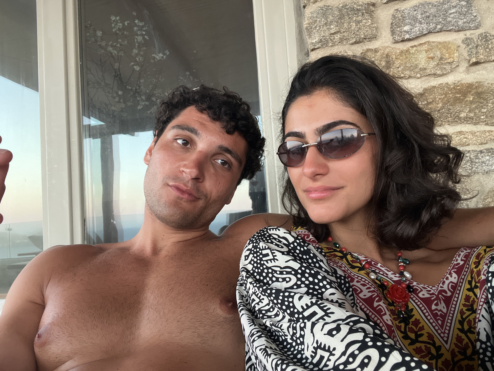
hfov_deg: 73.9
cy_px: 186
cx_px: 247
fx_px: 328
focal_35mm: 23
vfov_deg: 58.9
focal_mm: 2.71
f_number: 2.2
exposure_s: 1/50
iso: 400
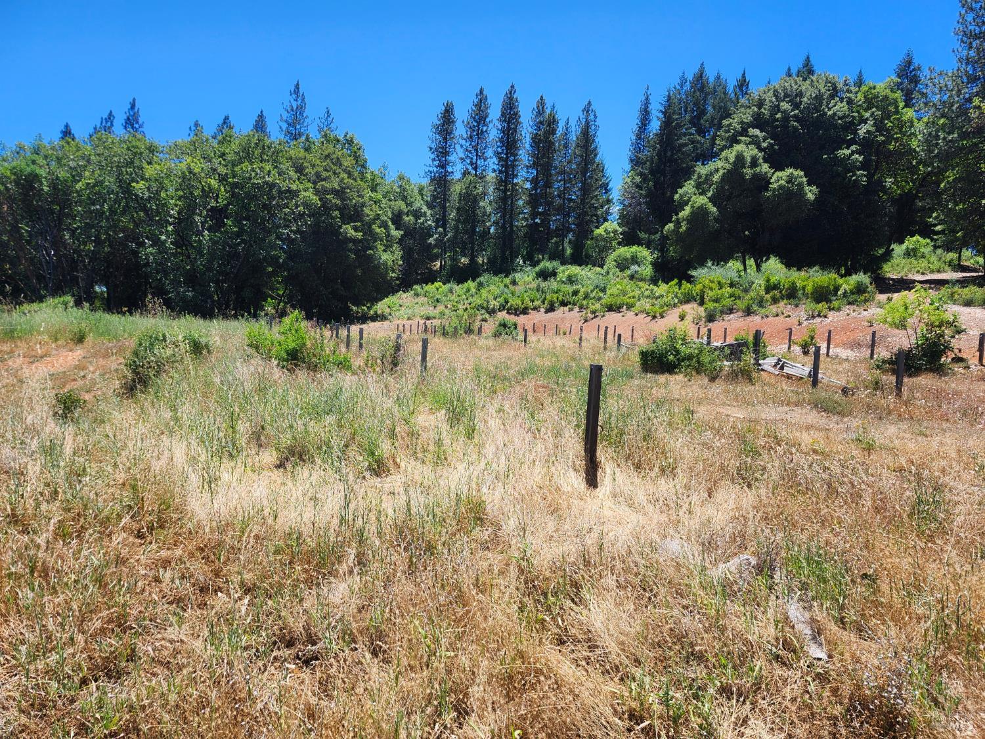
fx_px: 654
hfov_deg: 73.9
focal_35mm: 23
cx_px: 492
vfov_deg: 58.9
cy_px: 370
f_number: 1.8
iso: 25
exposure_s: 1/929
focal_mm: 5.54
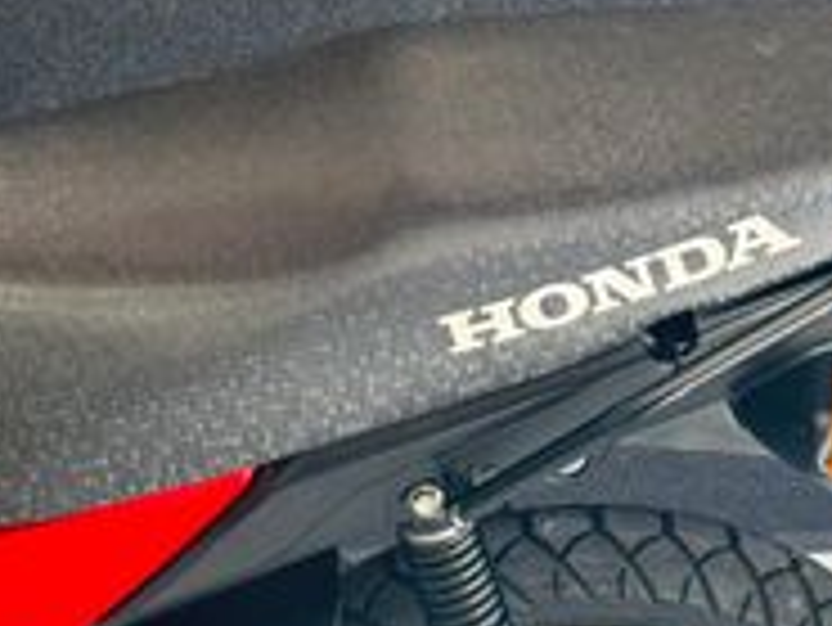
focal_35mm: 122
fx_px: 2934
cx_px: 445
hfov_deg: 16.1
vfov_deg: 12.1
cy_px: 464
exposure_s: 1/120
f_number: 1.78
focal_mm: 6.76
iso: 100
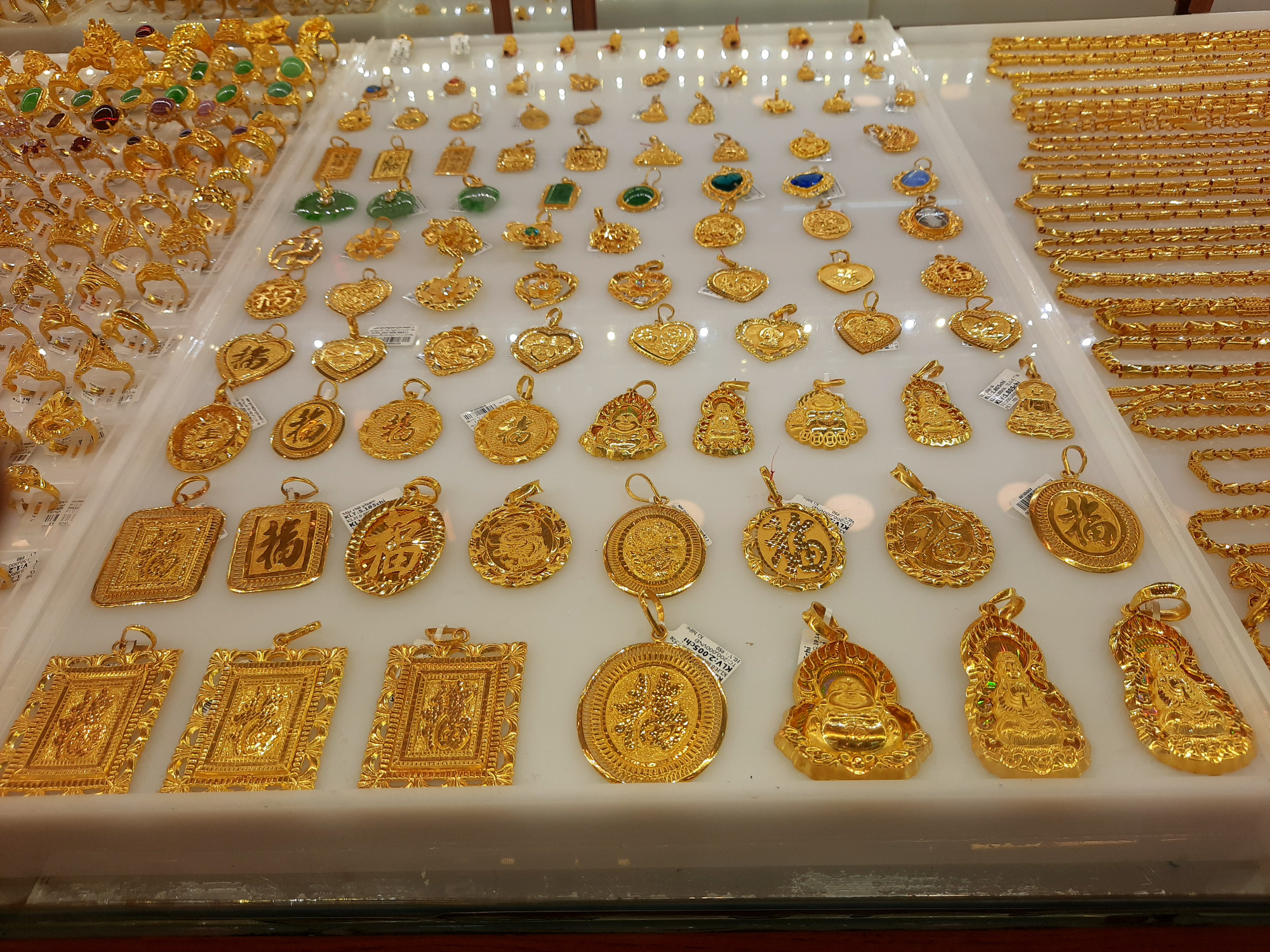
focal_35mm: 25
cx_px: 635
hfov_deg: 69.4
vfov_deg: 54.9
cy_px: 476
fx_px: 917
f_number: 2
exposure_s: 1/257
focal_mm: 4.6
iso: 32
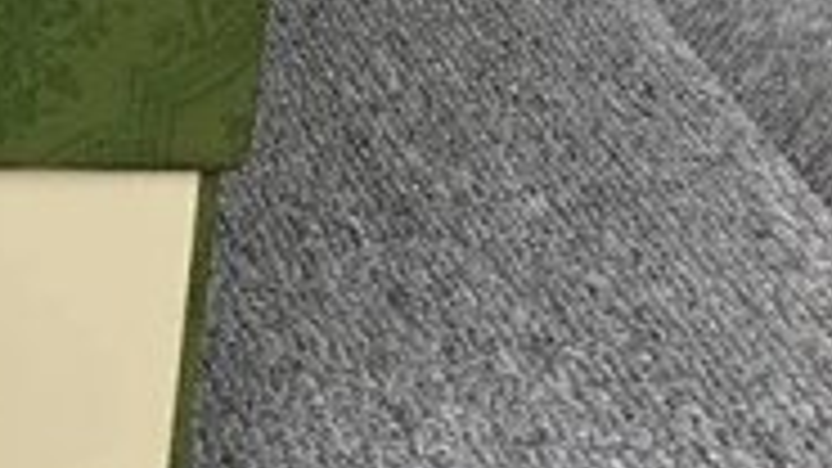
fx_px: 2581
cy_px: -364
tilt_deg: -19.3
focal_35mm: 117
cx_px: -463
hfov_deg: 16.5
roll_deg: +0.0
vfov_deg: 9.8
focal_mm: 3.3
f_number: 2.4
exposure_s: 1/122
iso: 25
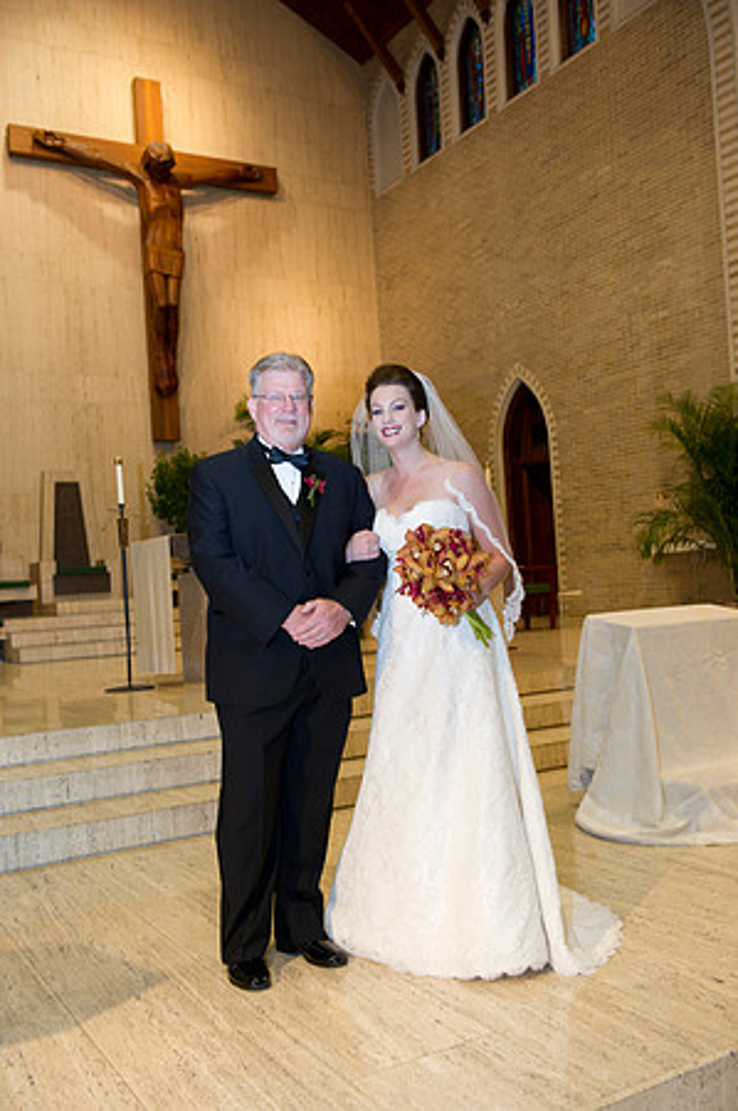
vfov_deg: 55.8
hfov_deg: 38.8
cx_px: 369
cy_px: 556
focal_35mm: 34
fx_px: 1048
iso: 800
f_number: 4.5
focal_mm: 34
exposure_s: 1/60
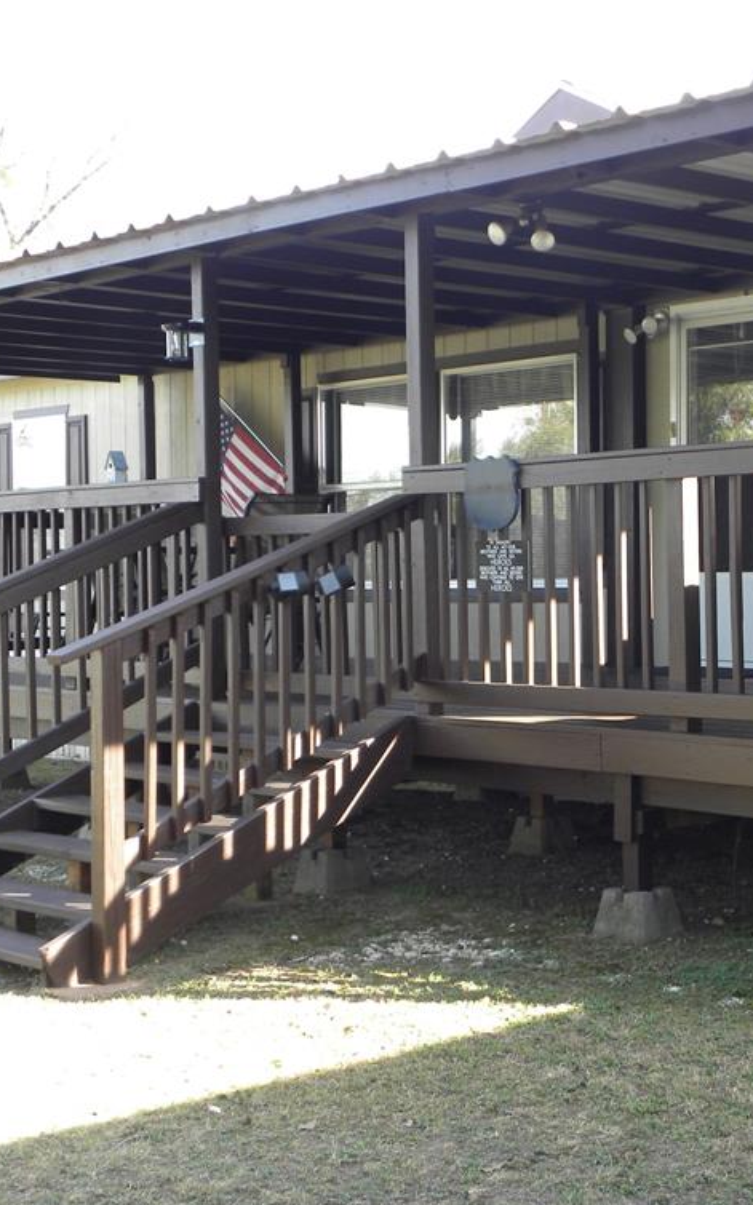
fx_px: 1938
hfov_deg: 21.8
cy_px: 604
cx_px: 545
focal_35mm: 59
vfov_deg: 34.6
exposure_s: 1/66.6
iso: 75
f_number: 3.2
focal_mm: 7.3
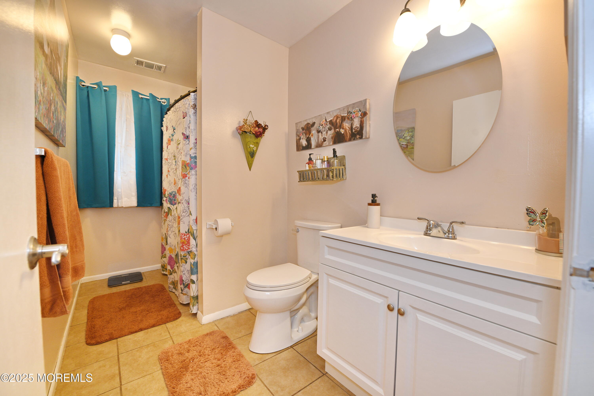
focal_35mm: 14
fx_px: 231
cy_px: 198
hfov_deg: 104.3
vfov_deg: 81.2
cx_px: 297
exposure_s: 1/60
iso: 500
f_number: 6.3
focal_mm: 14
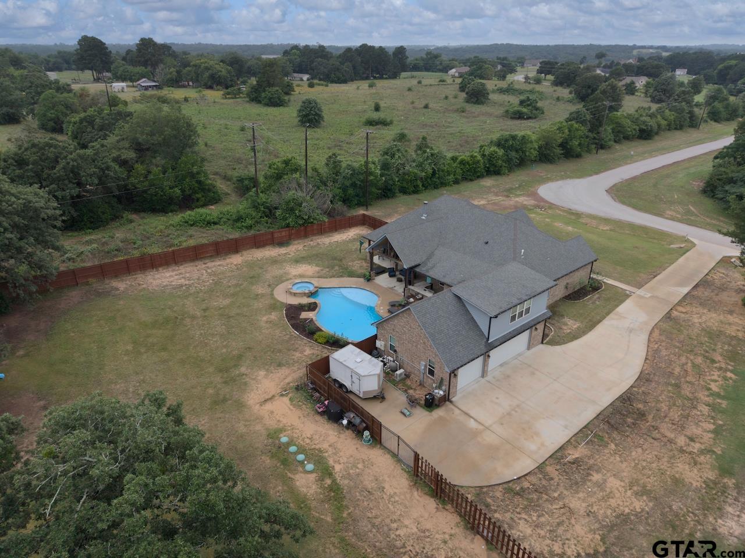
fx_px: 517
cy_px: 279
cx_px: 372
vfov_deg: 56.8
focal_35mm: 24
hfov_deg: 71.6
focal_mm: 8.67
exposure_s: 1/640
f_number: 1.8
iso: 200
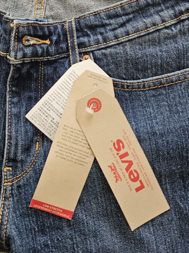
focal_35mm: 41
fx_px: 298
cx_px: 57
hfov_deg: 34.7
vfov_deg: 44.0
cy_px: 58
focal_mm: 5.4
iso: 200
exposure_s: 1/120
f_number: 1.8
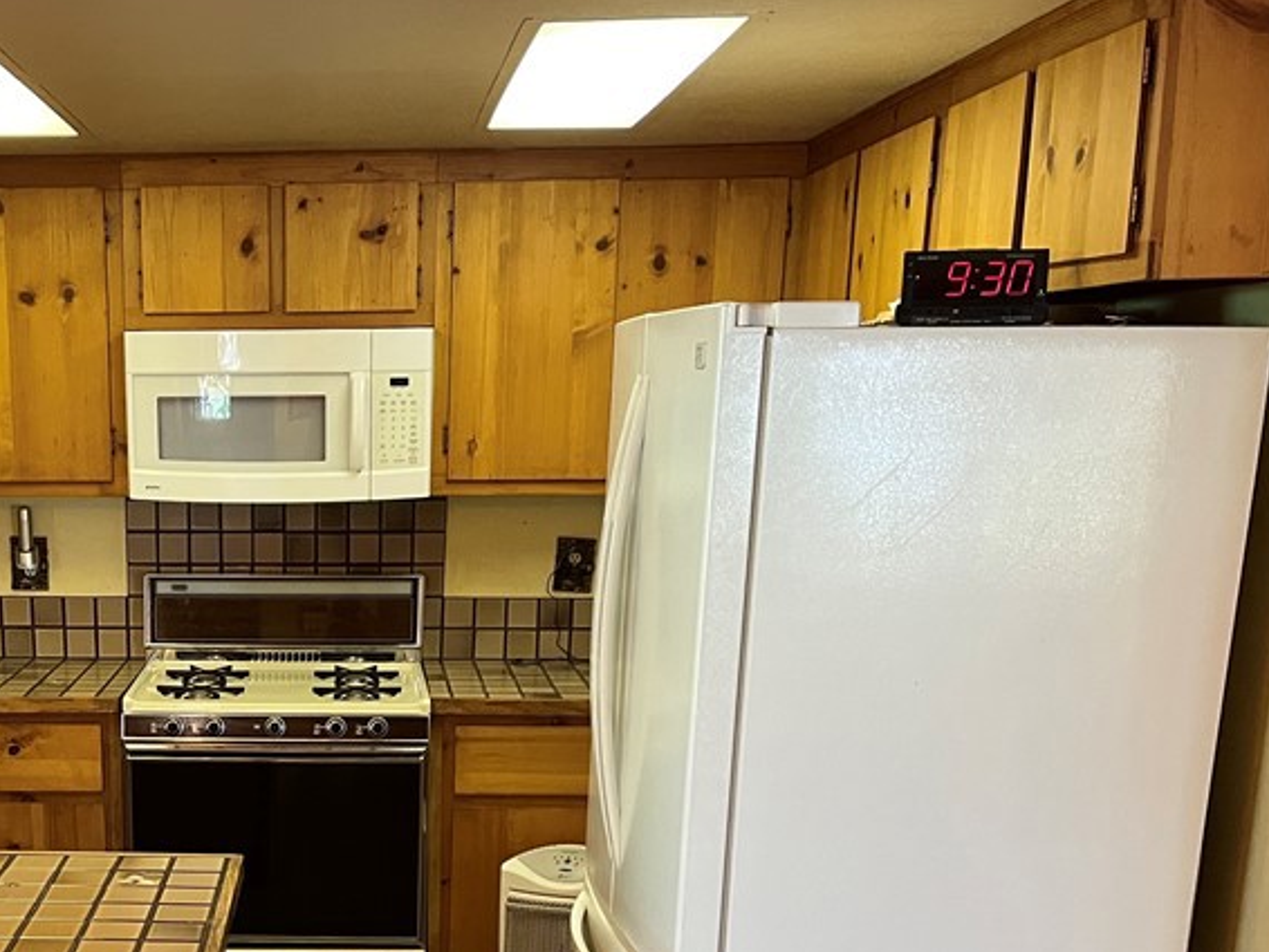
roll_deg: +0.2
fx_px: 1724
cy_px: 804
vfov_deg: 29.9
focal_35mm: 47
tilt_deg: -14.2
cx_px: 249
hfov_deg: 38.8
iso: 250
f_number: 1.6
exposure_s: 1/60
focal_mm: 5.1
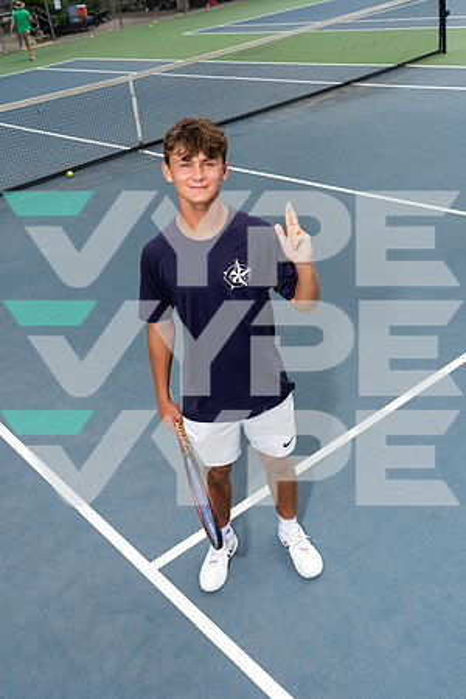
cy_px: 350
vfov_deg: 53.1
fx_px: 699
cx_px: 233
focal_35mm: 36
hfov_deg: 36.9
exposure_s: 1/250
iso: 100
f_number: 8
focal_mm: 36
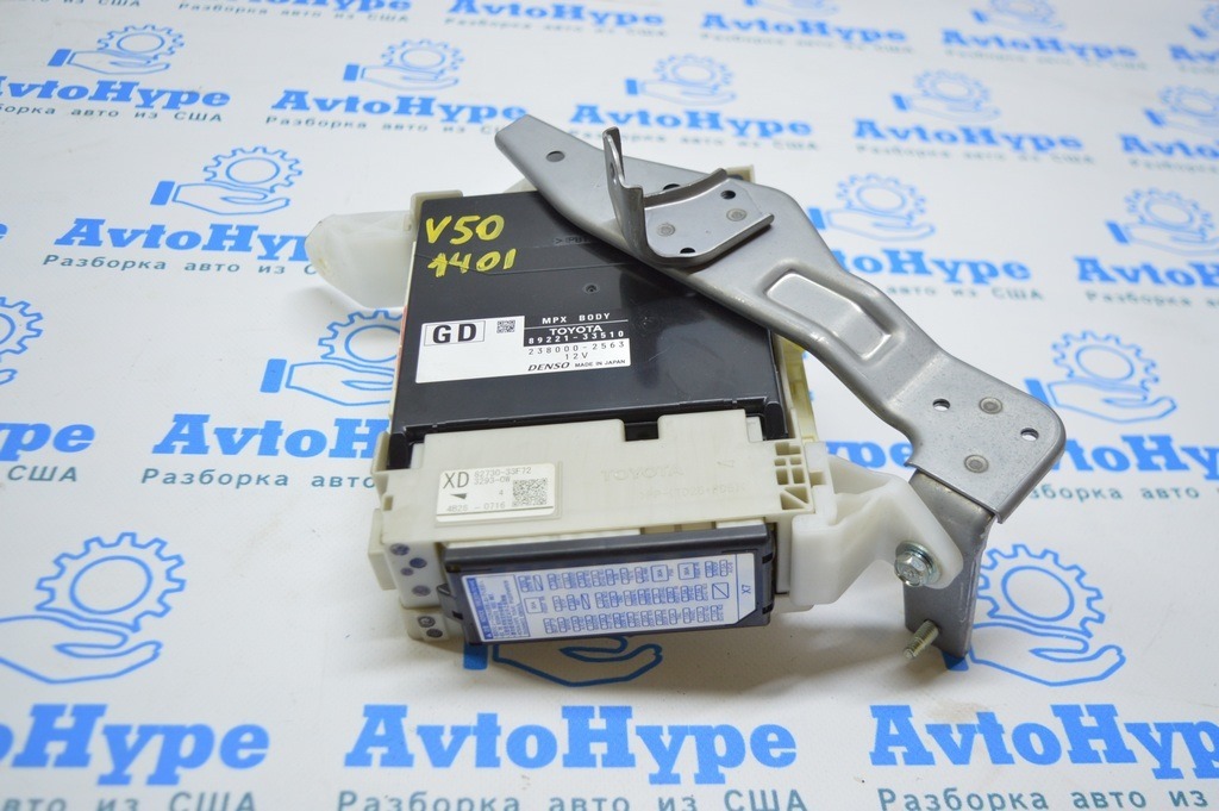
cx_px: 610
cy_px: 406
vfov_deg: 36.8
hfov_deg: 53.2
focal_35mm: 36
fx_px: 1218
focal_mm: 24
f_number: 4
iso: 400
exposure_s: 1/50
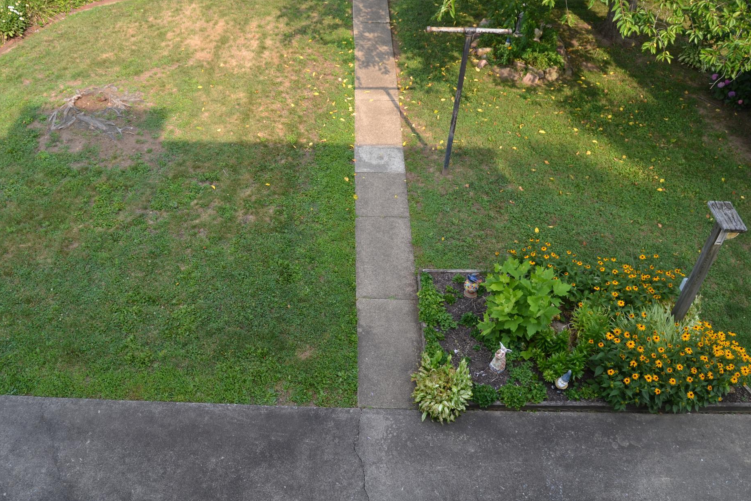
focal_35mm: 30
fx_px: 626
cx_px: 347
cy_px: 257
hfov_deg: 61.9
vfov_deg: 43.6
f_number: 5.6
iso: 100
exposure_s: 1/125
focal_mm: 18
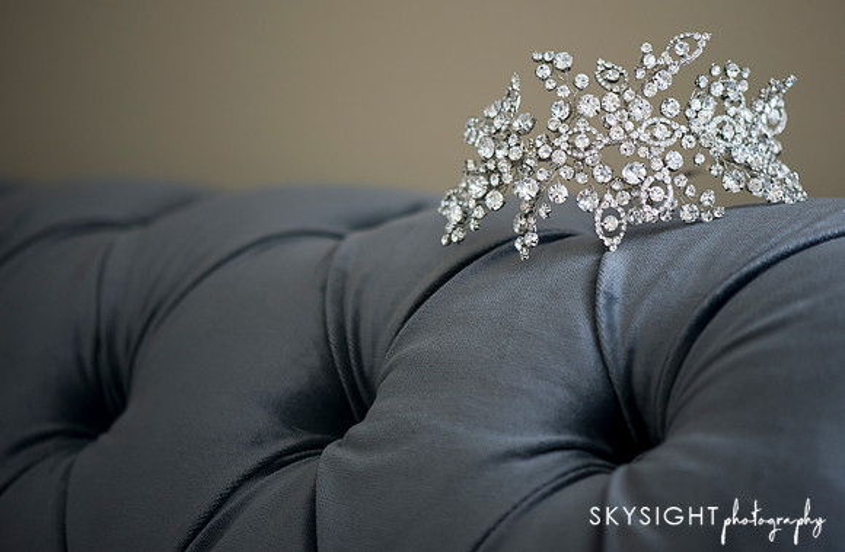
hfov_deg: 18.1
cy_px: 257
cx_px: 455
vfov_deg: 11.9
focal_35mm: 114
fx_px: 2654
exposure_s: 1/200
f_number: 3
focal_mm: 105
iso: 1000
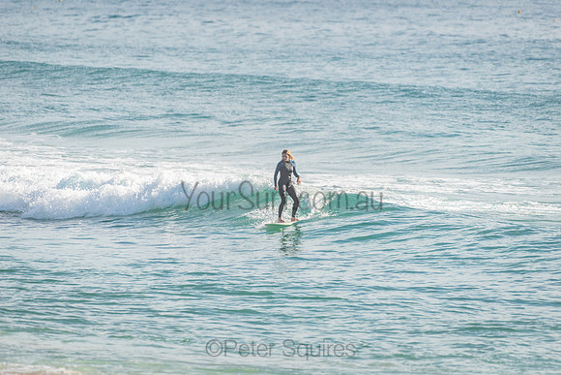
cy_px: 188
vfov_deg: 2.8
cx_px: 280
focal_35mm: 500
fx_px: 7793
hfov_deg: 4.1
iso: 220
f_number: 5.6
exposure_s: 1/2000
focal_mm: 500
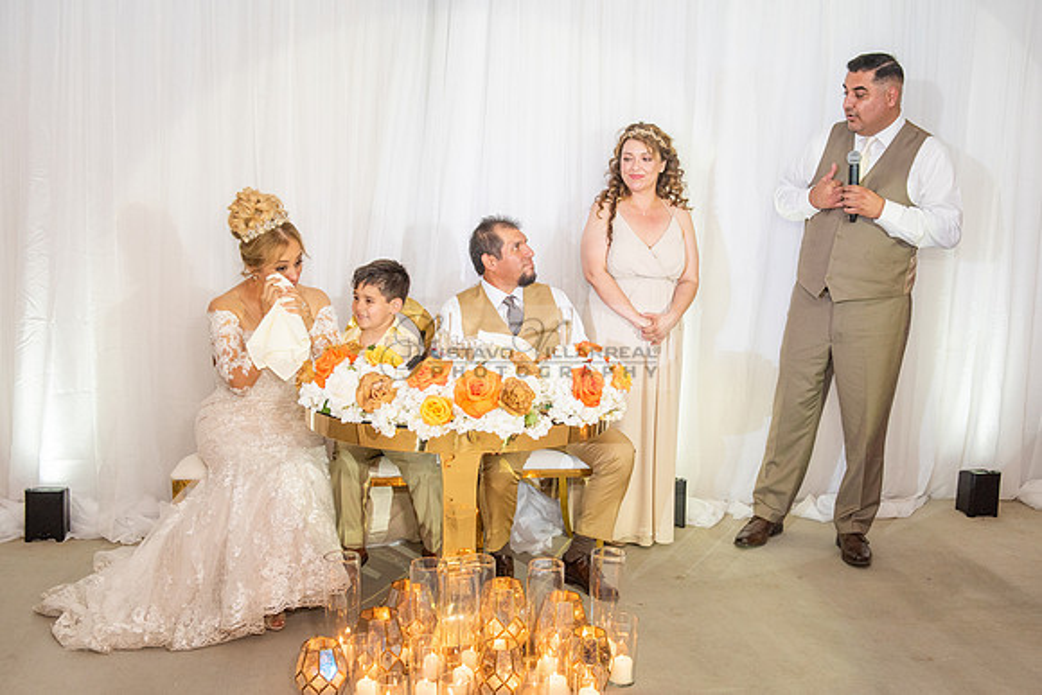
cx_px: 568
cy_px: 351
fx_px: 1174
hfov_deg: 47.8
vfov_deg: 33.0
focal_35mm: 41
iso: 1000
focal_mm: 35
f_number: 4.5
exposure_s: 1/160
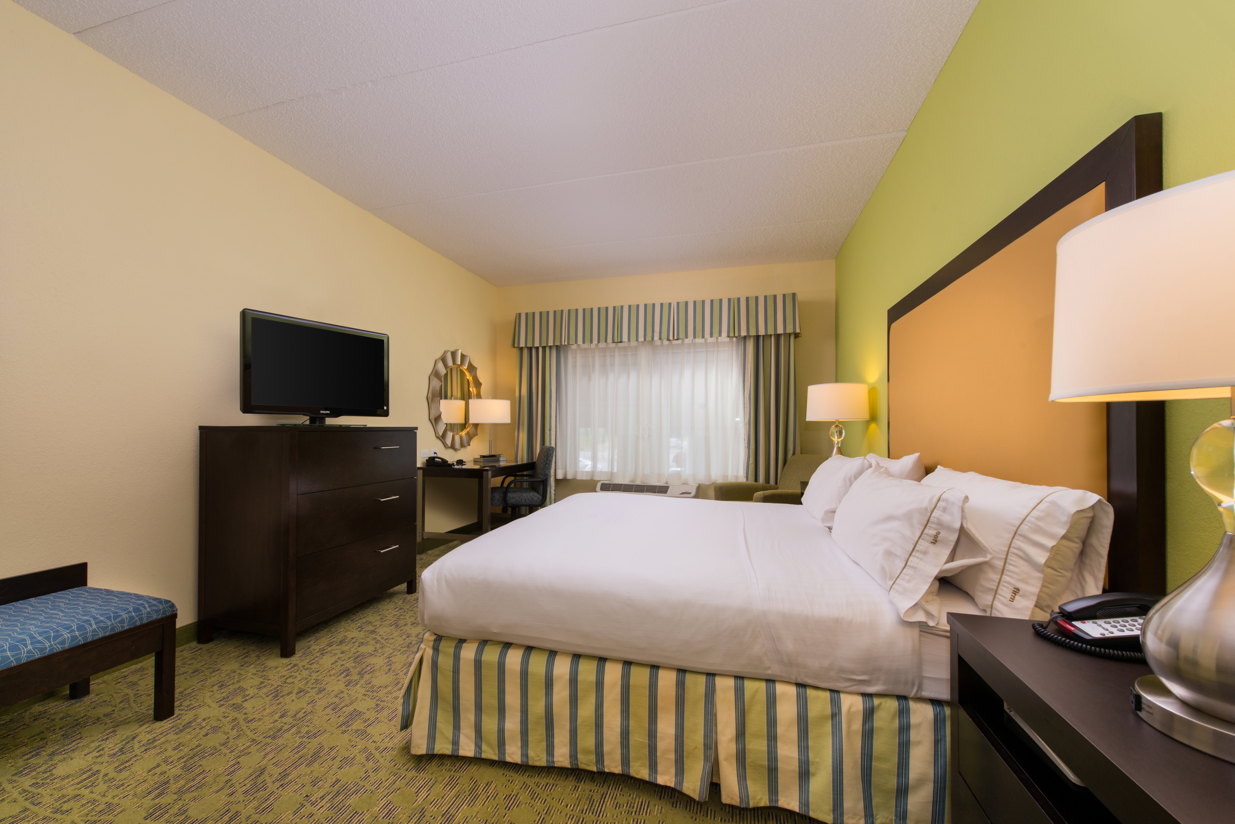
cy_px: 426
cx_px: 577
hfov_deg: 100.2
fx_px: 515
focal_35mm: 15
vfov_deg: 77.3
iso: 400
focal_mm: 14
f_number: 13
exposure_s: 1/30
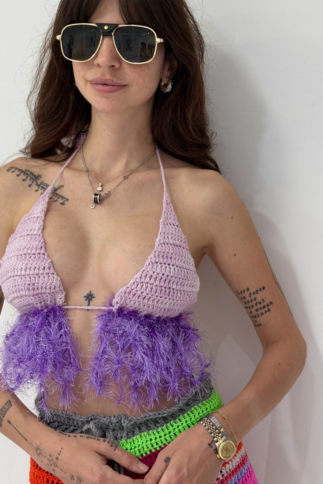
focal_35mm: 59
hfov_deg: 22.9
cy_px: 214
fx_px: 794
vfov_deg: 33.9
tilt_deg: -0.3
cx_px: 116
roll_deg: +0.8
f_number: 1.78
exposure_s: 1/50
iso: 64
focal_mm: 6.76
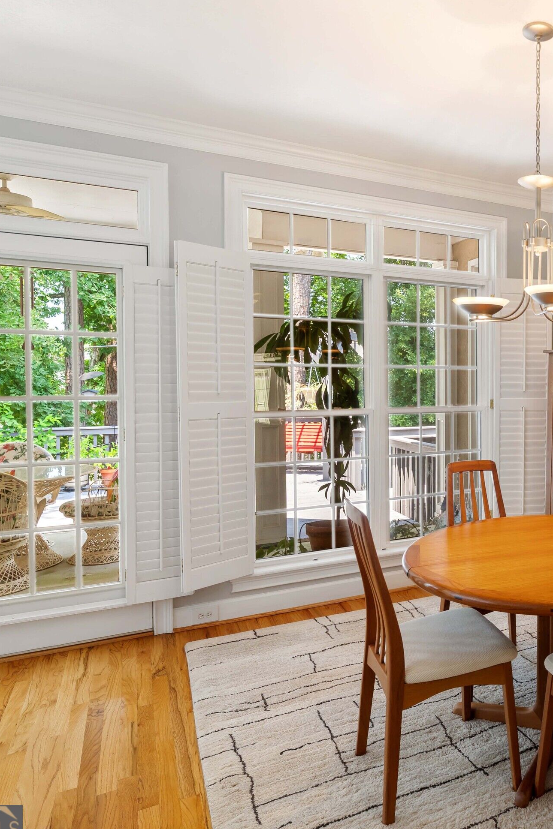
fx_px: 622
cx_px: 550
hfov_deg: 41.7
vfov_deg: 67.4
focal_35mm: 27
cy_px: 410
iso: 320
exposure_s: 1/1.25
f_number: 8
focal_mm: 17
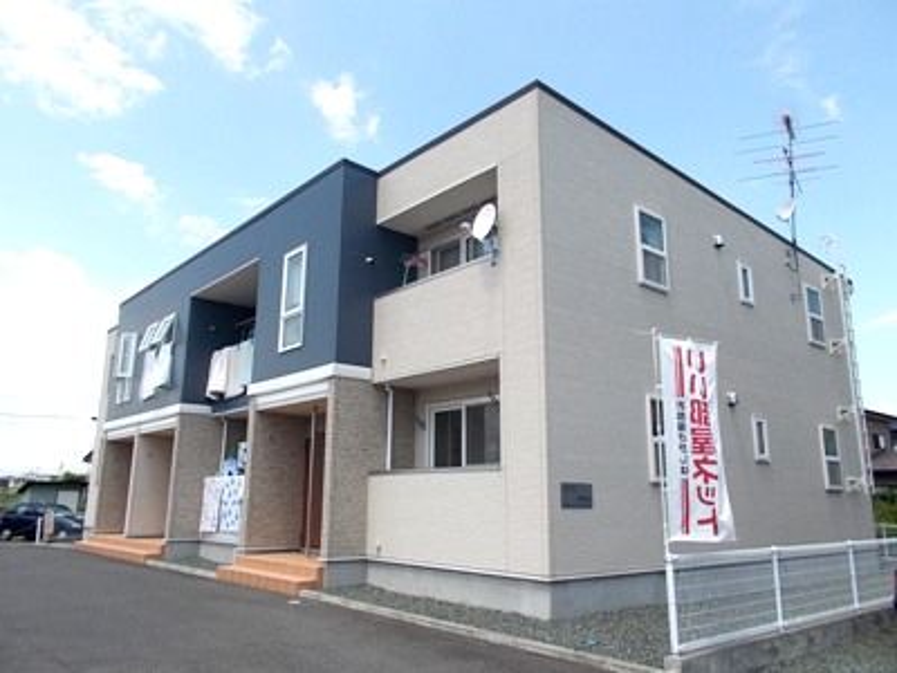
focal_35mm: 26
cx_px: 448
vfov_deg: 53.1
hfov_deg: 67.3
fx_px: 674
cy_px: 336
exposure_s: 1/125
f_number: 8
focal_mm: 4.6
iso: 80
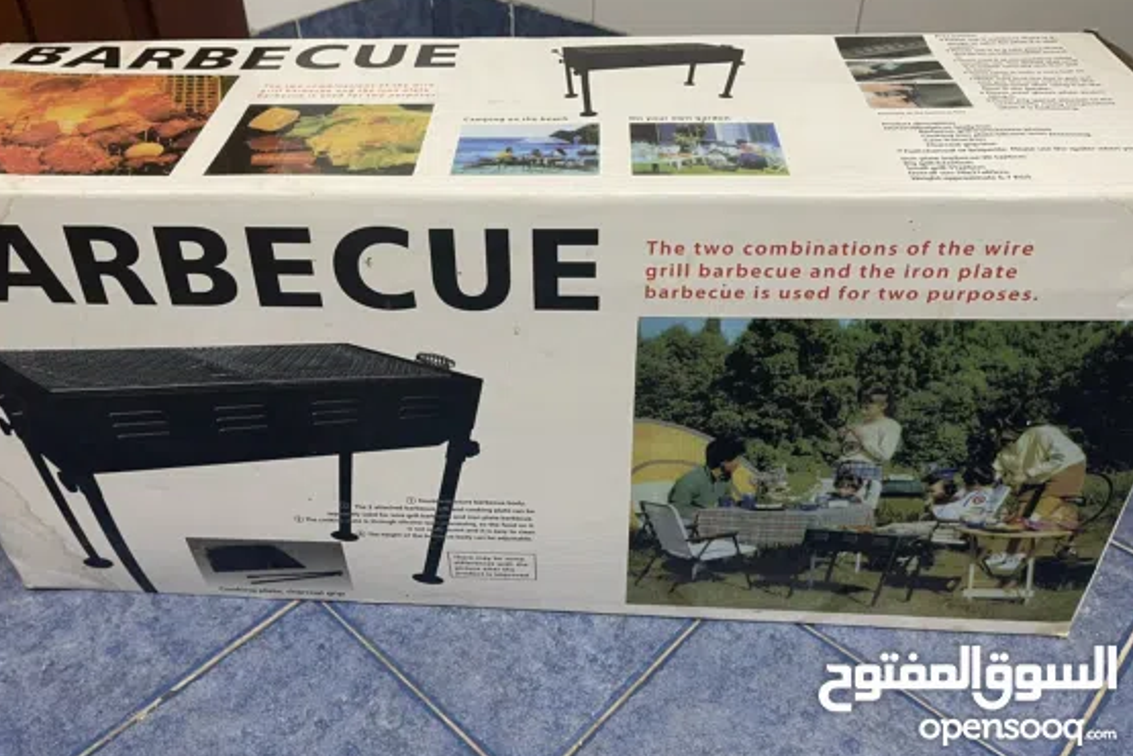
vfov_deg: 43.4
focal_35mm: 30
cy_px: 304
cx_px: 512
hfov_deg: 61.8
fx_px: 944
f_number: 1.6
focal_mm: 5.1
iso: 125
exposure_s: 1/50
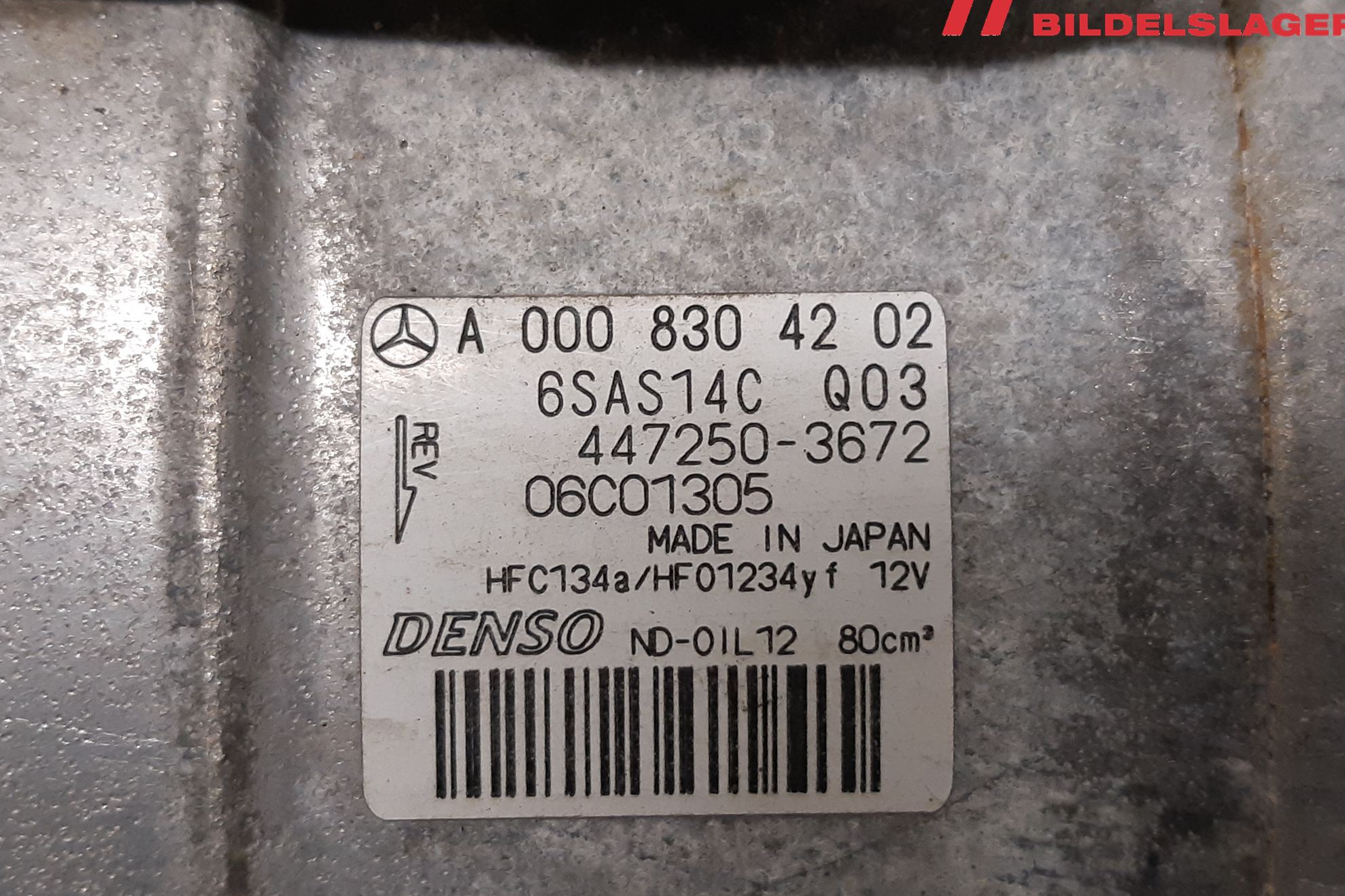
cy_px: 442
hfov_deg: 65.5
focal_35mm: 28
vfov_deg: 46.4
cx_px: 663
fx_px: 1046
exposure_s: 1/50
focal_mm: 3.93
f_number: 1.7
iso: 200
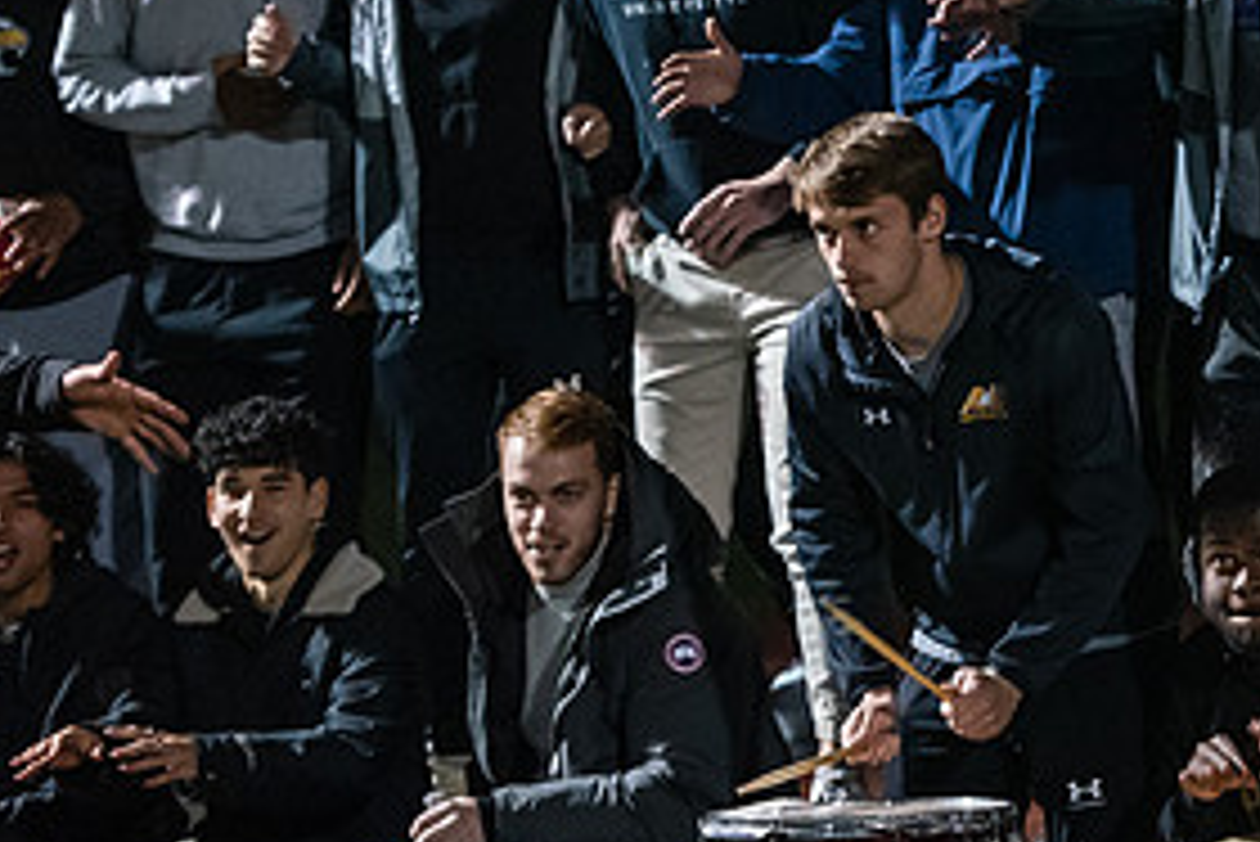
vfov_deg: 6.0
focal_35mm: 228
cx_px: 1116
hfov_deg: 9.0
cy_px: 119
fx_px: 7984
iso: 8000
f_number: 2.8
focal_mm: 110
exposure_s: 1/400
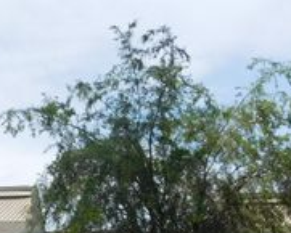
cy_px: 272
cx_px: 68
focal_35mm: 62
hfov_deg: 29.9
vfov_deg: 22.8
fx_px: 534
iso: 125
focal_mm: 4
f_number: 6
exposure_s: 1/500
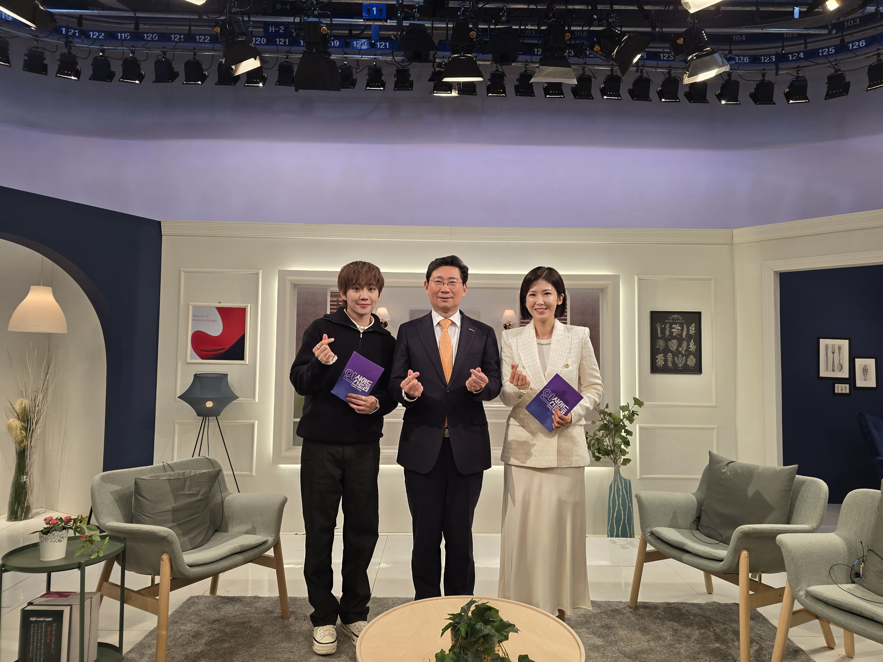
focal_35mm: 23
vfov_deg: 58.9
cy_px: 331
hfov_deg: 73.9
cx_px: 442
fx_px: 587
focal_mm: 6.3
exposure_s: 1/120
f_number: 1.7
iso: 100
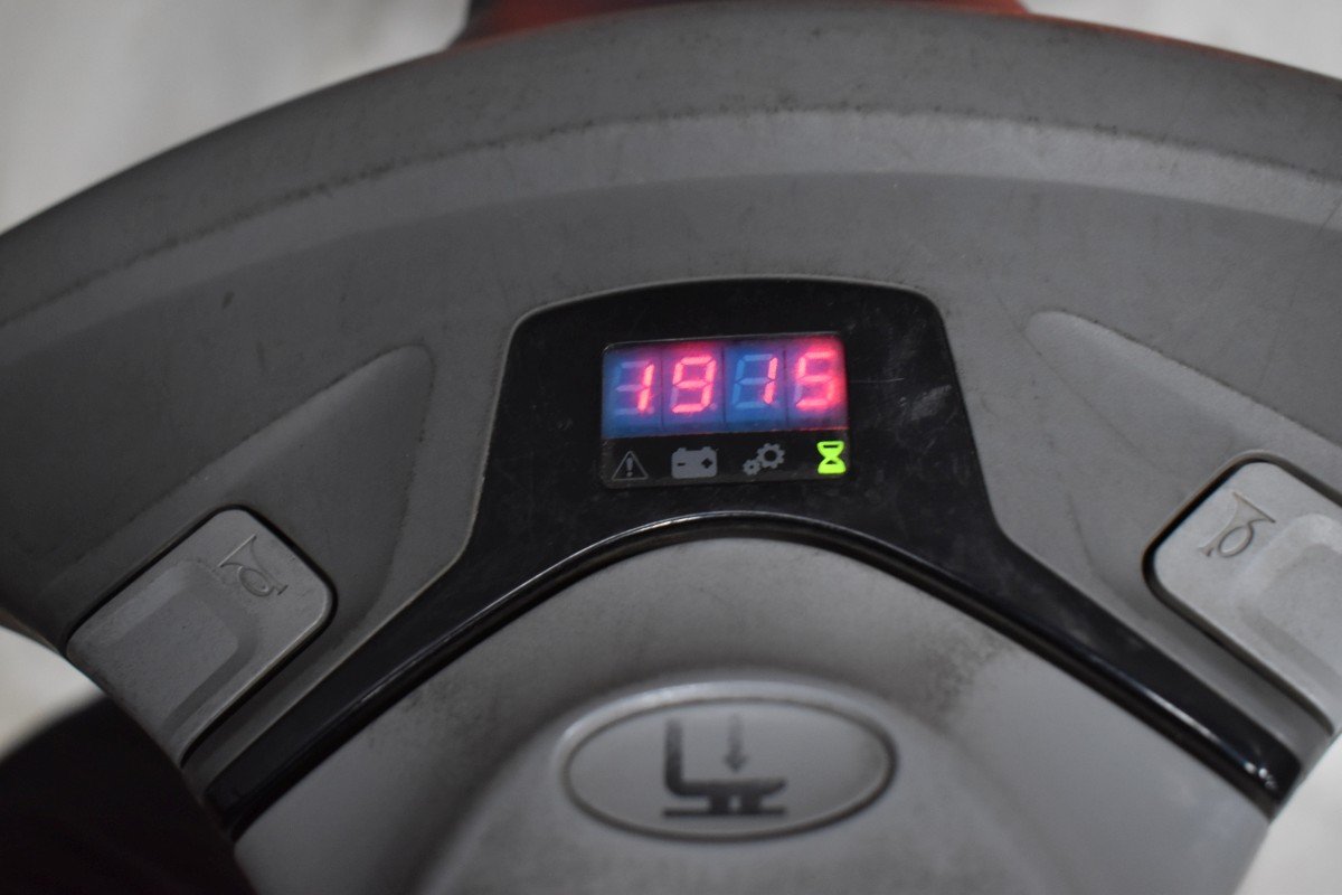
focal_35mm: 40
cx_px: 671
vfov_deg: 33.0
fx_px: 1510
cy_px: 448
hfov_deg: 47.9
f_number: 4
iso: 1400
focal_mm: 27
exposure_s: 1/60
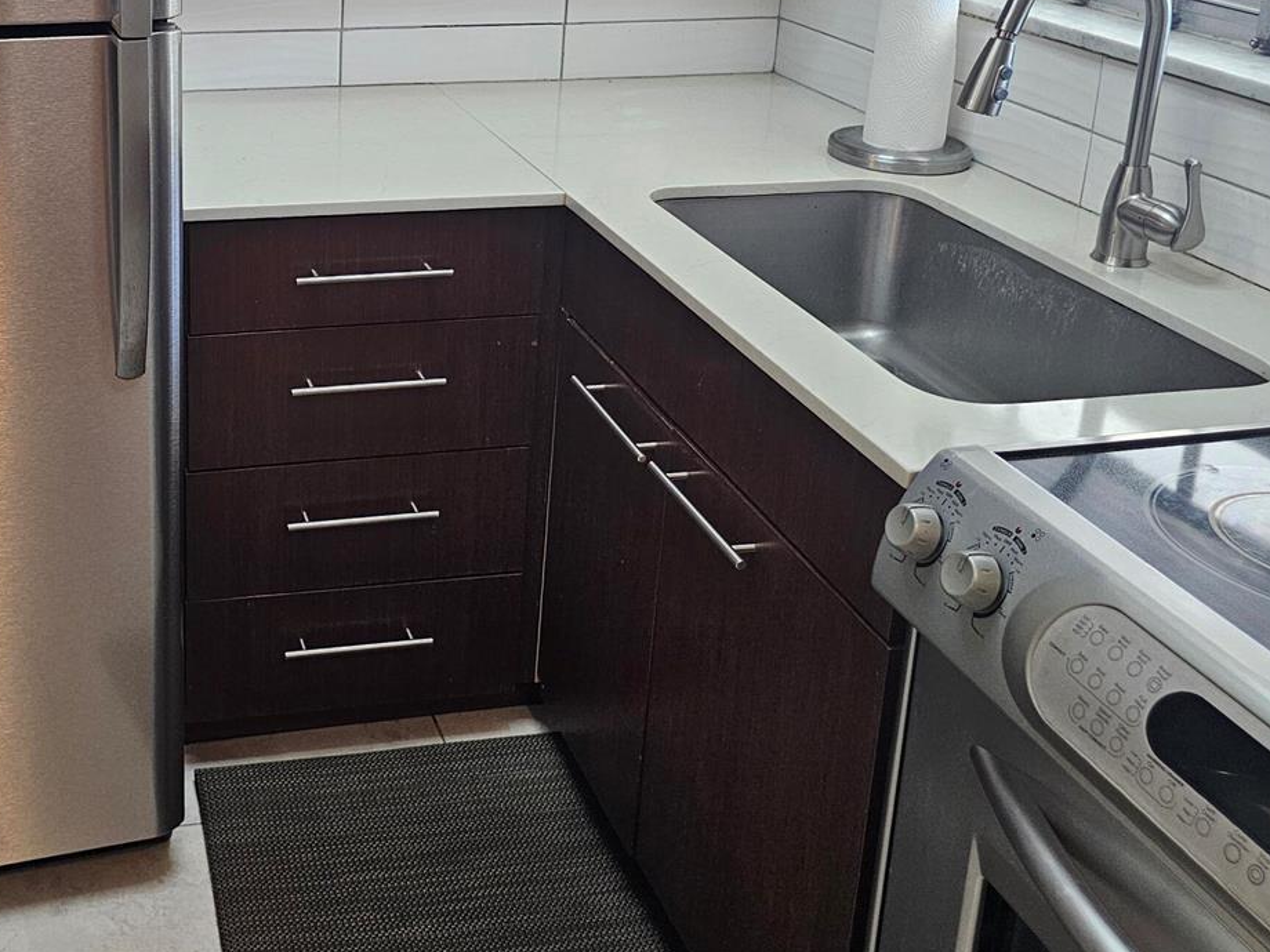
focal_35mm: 40
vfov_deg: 34.3
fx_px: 1468
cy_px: 131
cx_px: 244
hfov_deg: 44.4
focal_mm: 6.3
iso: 500
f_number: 1.7
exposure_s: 1/240
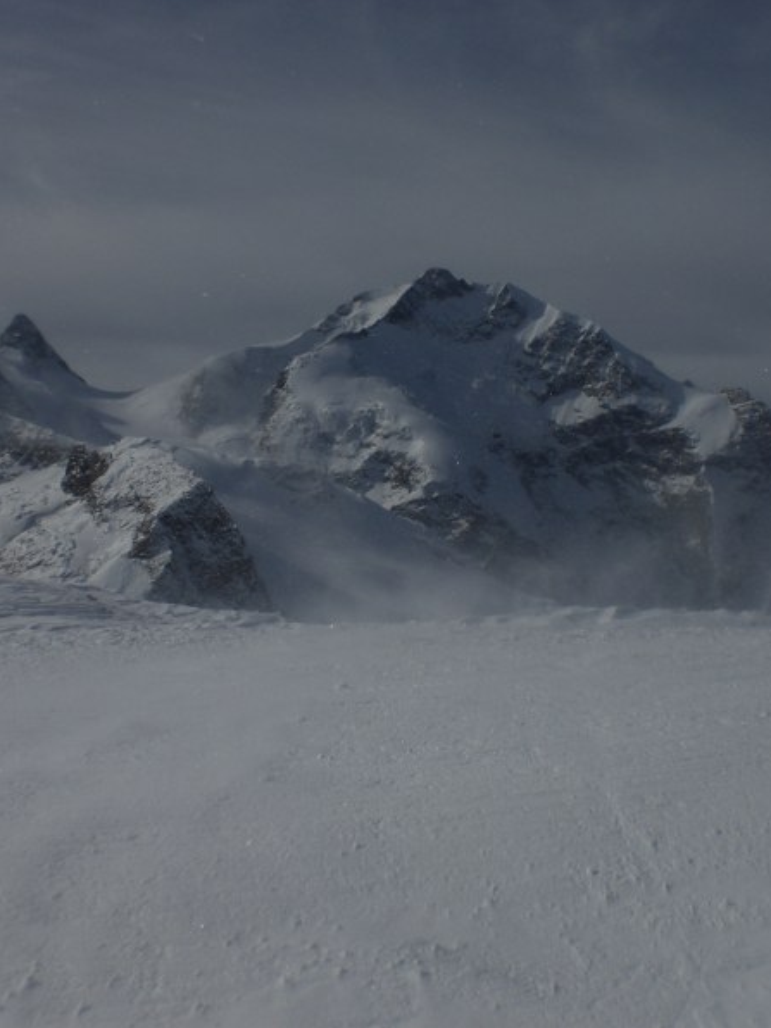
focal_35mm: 51
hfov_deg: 28.4
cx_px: 273
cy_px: 512
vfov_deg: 37.5
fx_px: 1515
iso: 50
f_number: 4.4
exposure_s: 1/2000
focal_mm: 6.3
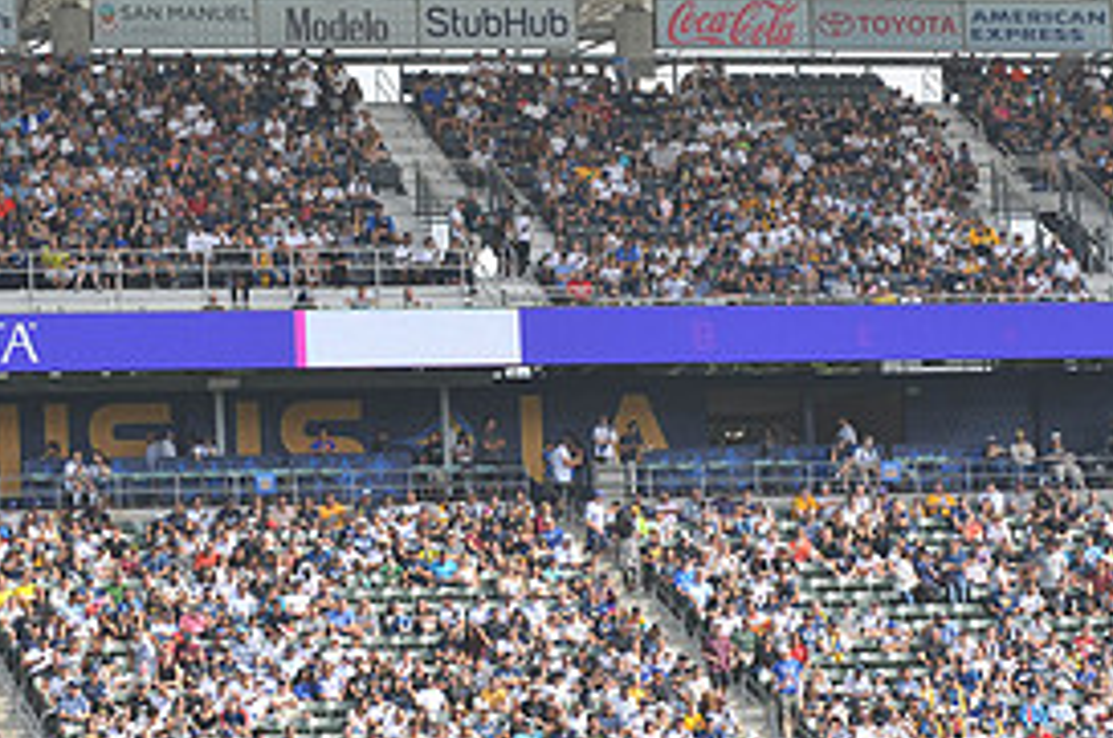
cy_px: 351
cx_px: 481
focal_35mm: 183
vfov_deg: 7.5
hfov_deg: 11.3
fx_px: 5648
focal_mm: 86
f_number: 8
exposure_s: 1/250
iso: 200
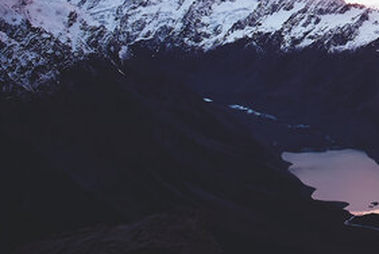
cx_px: 526
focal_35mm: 77
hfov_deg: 22.7
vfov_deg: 17.2
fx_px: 811
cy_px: -22
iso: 100
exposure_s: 1.6
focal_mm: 10
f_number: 11
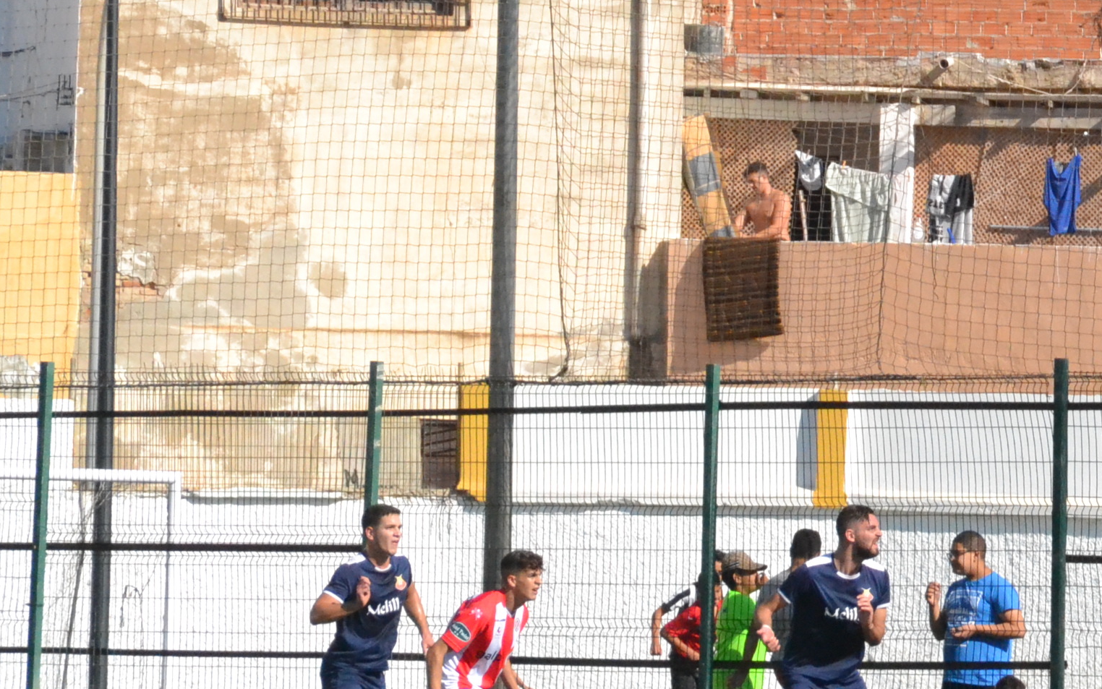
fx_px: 12496
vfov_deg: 3.2
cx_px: 1185
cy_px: 271
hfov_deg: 5.0
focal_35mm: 416
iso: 3200
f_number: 14
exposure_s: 1/4000
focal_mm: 120
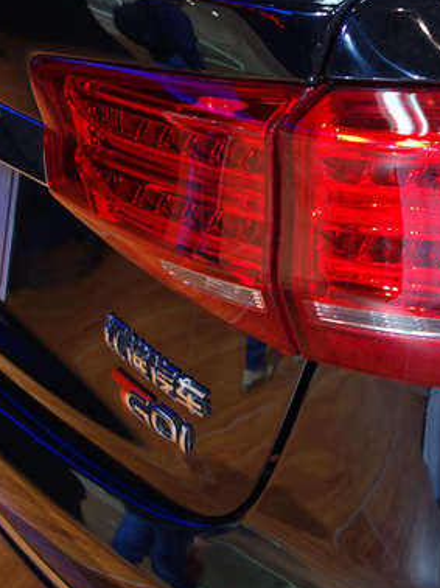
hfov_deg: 24.0
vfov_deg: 33.5
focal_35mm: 57
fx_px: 967
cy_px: 198
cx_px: 485
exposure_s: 1/50
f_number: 1.8
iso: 125
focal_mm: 10.4
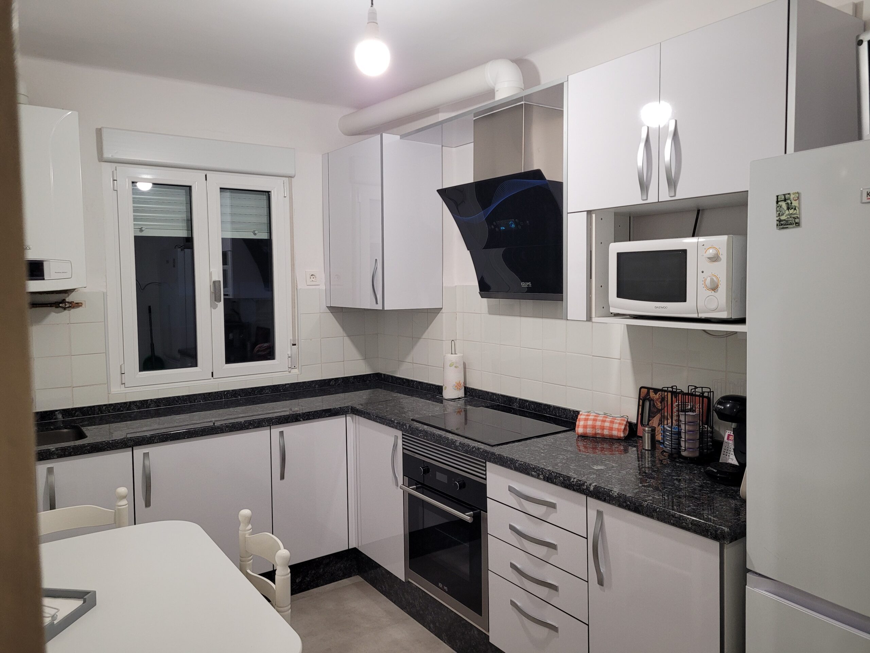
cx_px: 435
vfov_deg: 53.1
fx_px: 653
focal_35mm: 26
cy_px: 326
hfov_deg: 67.3
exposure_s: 1/100
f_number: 1.8
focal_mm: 5.4
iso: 200
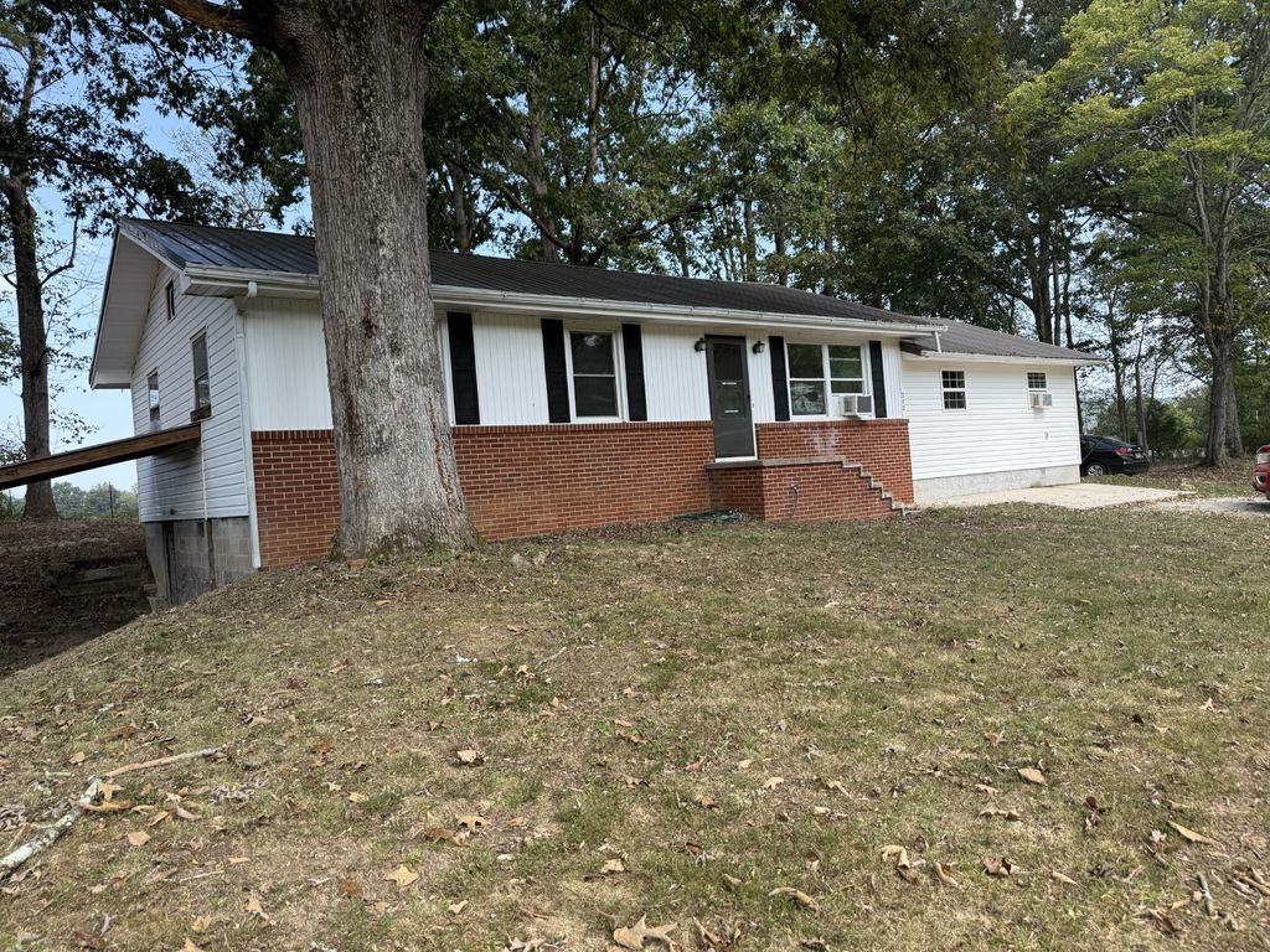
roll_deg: +4.7
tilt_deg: +1.5
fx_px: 881
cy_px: 476
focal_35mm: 24
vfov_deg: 56.8
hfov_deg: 71.6
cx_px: 635
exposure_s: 1/1156
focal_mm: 6.76
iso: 100
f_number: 1.78
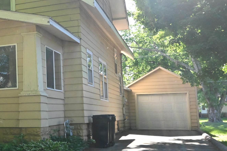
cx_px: 5
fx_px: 353
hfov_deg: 33.0
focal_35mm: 56
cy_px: 74
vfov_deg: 24.2
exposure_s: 1/1000
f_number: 7.1
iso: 2500
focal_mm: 16
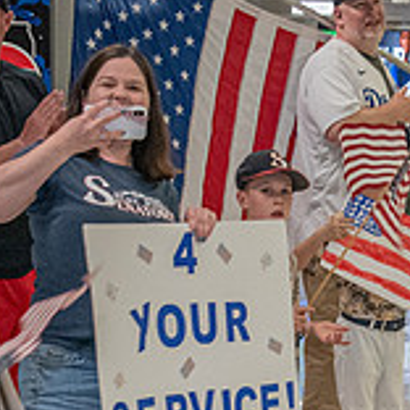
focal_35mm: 140
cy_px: 332
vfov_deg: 12.4
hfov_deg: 12.4
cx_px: 388
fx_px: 1876
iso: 3200
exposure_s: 1/125
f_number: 6.3
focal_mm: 40
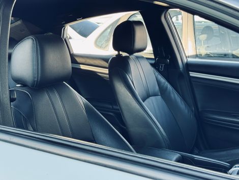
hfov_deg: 39.6
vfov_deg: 30.3
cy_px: 90
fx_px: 332
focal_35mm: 48
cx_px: 120
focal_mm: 6.76
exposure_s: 1/121
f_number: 1.78
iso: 64
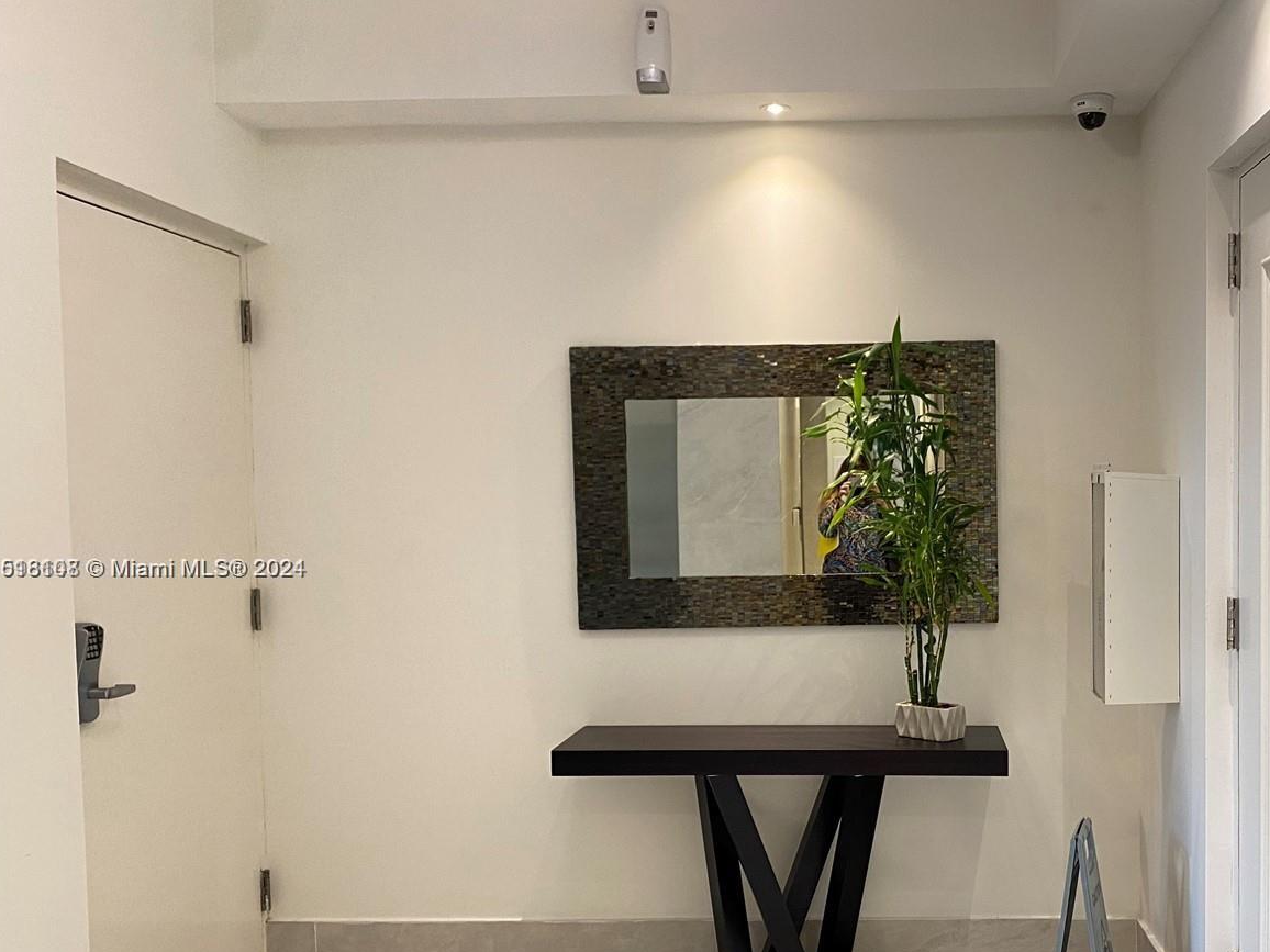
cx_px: 833
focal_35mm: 36
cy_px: 570
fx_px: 1321
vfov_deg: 39.5
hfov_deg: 50.5
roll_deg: +1.1
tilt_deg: -3.8
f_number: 1.8
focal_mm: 4.25
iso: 125
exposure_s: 1/60
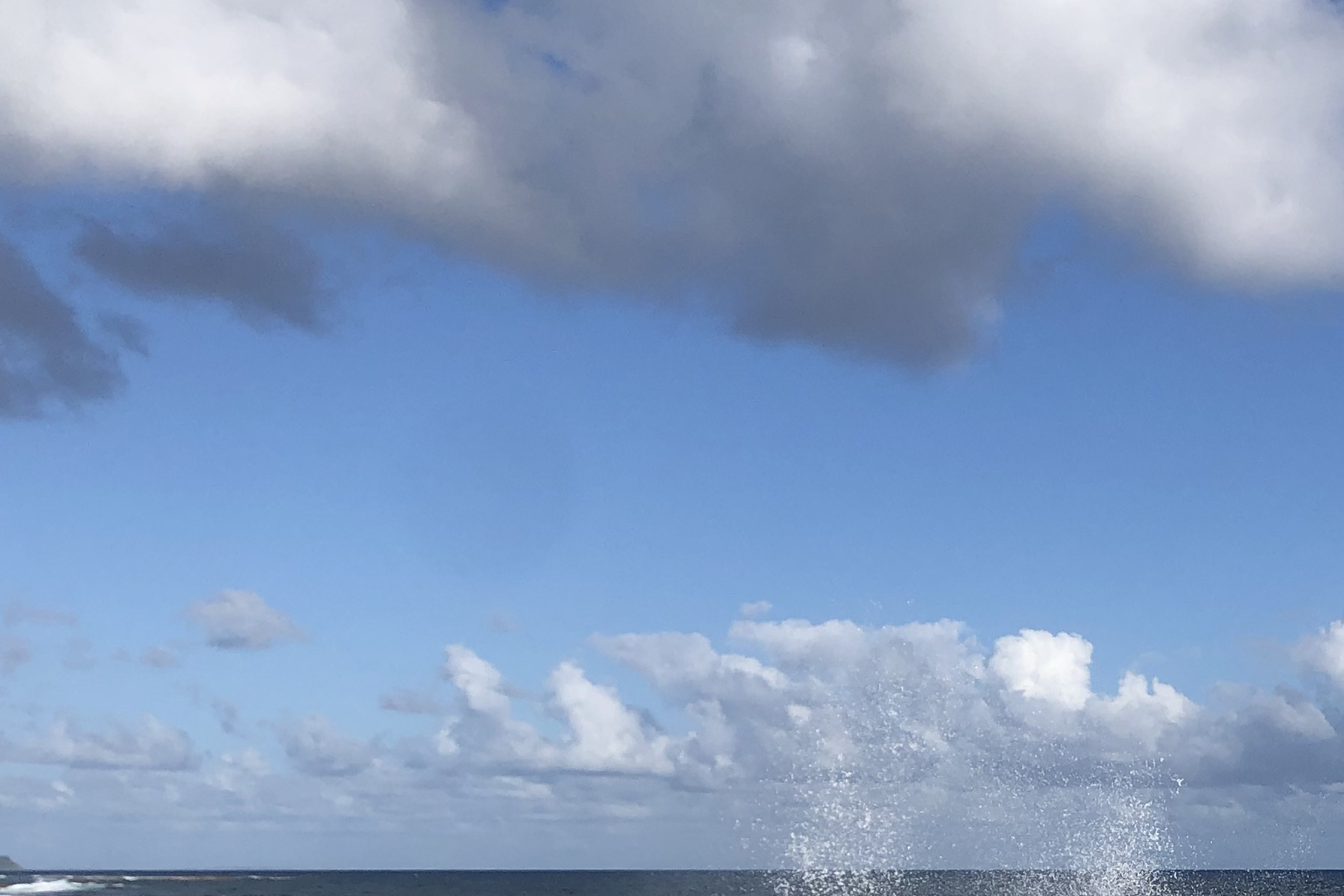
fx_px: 2427
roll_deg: -0.1
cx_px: 1128
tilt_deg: -1.3
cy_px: 936
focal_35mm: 65
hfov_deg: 30.0
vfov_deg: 20.2
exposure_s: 1/4367
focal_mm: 4
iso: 25
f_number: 1.8
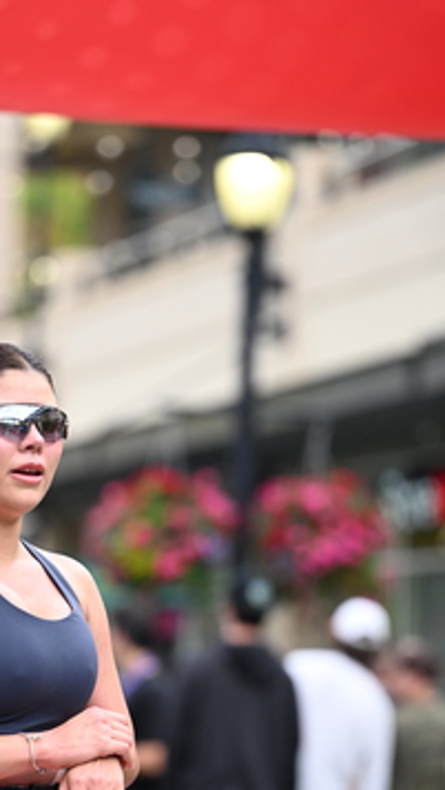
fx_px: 4570
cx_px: 127
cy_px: 553
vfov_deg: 9.9
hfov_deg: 5.6
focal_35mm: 218
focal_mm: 135
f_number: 2.8
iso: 640
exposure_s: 1/1600
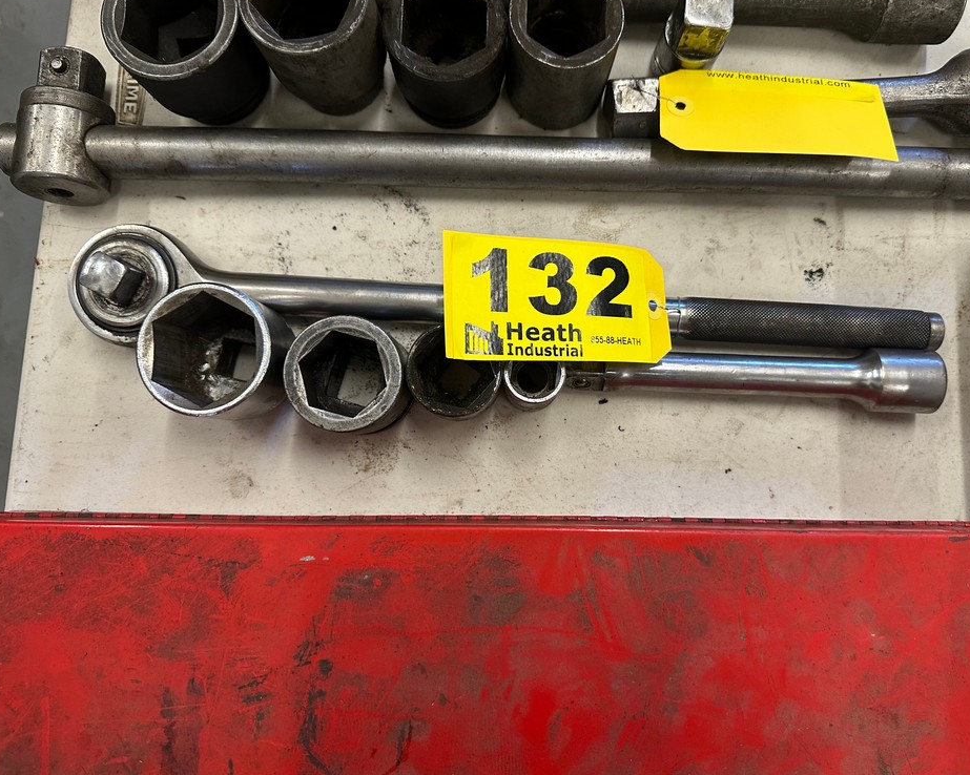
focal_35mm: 26
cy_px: 389
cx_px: 528
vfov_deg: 54.9
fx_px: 746
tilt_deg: -81.1
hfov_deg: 65.9
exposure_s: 1/69
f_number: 1.78
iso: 250
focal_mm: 6.86
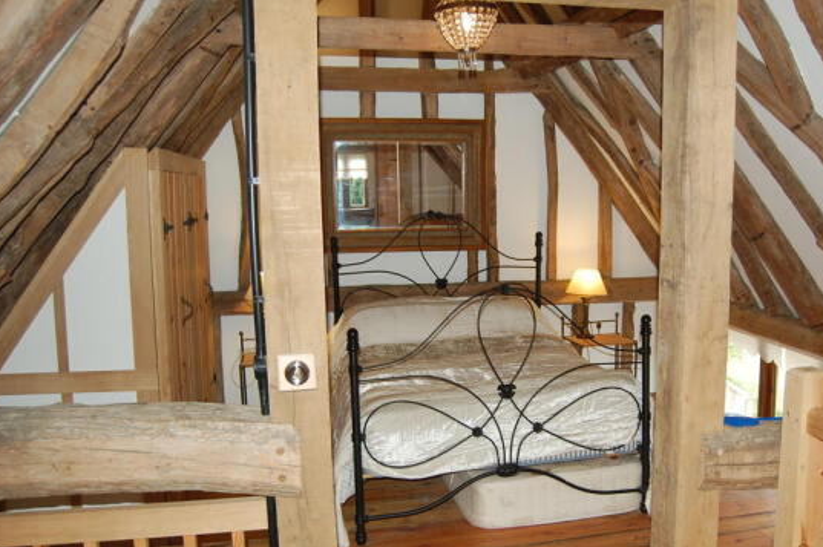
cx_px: 492
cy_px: 310
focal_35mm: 33
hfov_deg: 56.8
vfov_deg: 39.8
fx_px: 754
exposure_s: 1/60
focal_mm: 18
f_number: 3.5
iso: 200
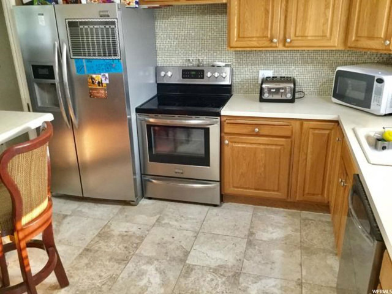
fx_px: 351
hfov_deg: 58.4
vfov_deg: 45.4
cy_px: 147
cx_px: 196
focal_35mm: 31
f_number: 2.4
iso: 160
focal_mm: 3.3
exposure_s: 1/30
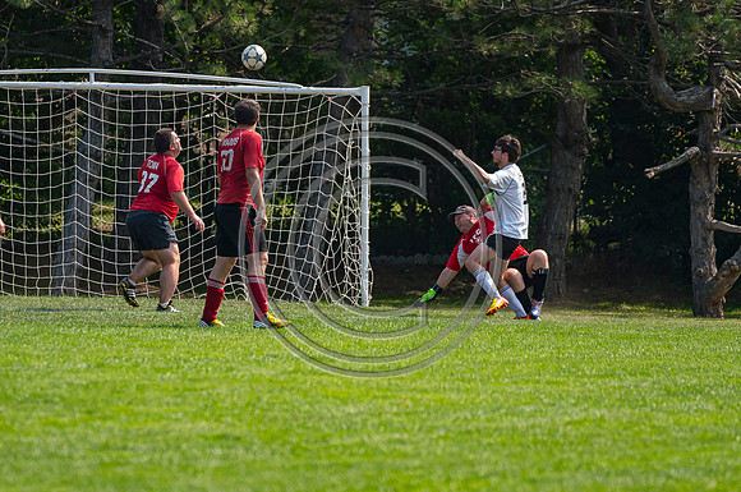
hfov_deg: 5.0
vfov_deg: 3.3
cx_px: 366
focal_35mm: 416
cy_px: 231
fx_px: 8542
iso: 400
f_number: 2.8
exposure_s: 1/5000
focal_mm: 200
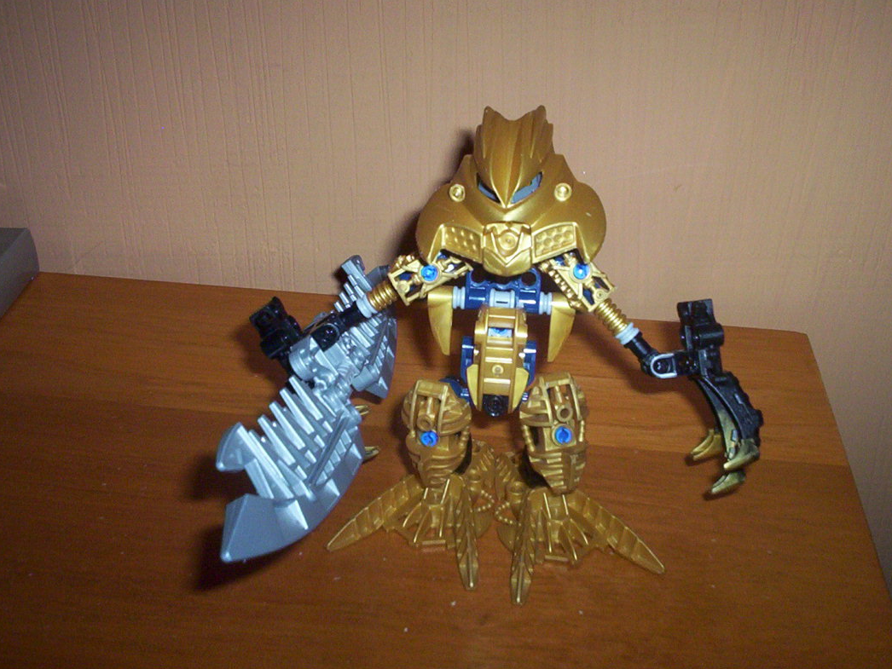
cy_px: 312
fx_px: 1108
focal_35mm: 43
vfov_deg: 33.6
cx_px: 481
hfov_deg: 43.8
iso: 140
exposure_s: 1/60
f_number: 4.5
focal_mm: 4.99
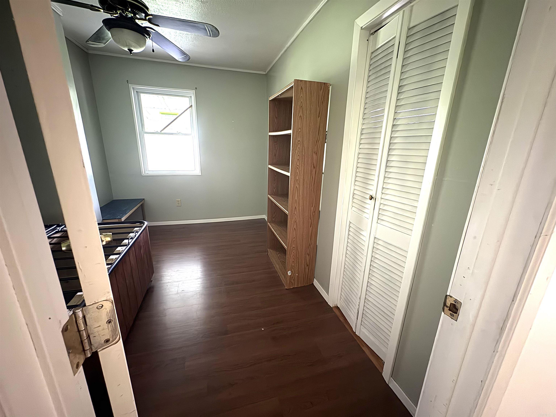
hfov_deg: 102.1
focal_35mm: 14
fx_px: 225
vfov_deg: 85.7
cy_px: 208
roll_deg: -0.9
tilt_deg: -15.4
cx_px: 278
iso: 640
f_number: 2.2
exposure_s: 1/12
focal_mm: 2.22
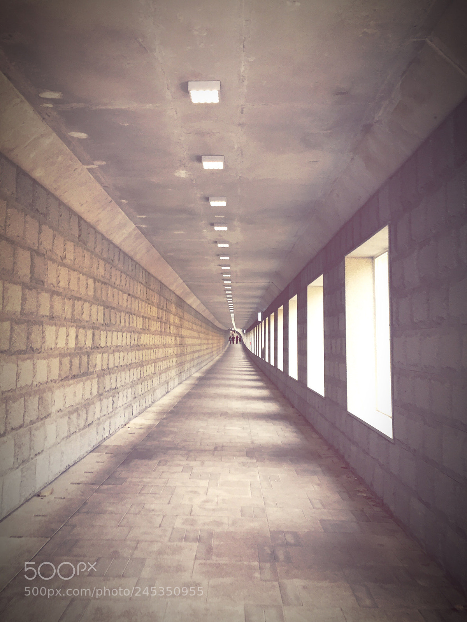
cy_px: 311
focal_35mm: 29
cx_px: 234
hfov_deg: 48.2
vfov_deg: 61.7
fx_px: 522
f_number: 2.2
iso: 40
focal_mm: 4.15
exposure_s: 1/30
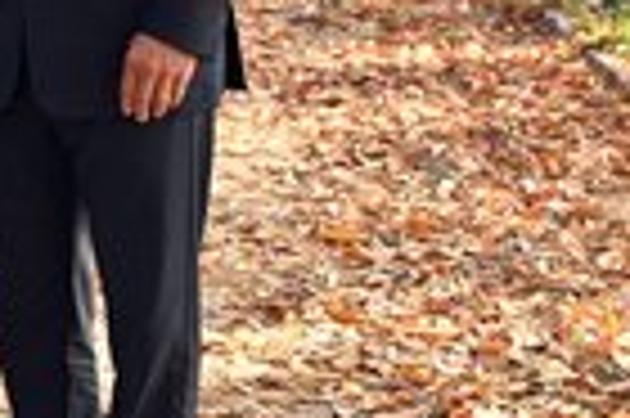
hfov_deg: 9.1
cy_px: -191
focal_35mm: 220
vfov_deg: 6.2
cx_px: -315
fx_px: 3845
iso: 800
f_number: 4
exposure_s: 1/1600
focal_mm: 44
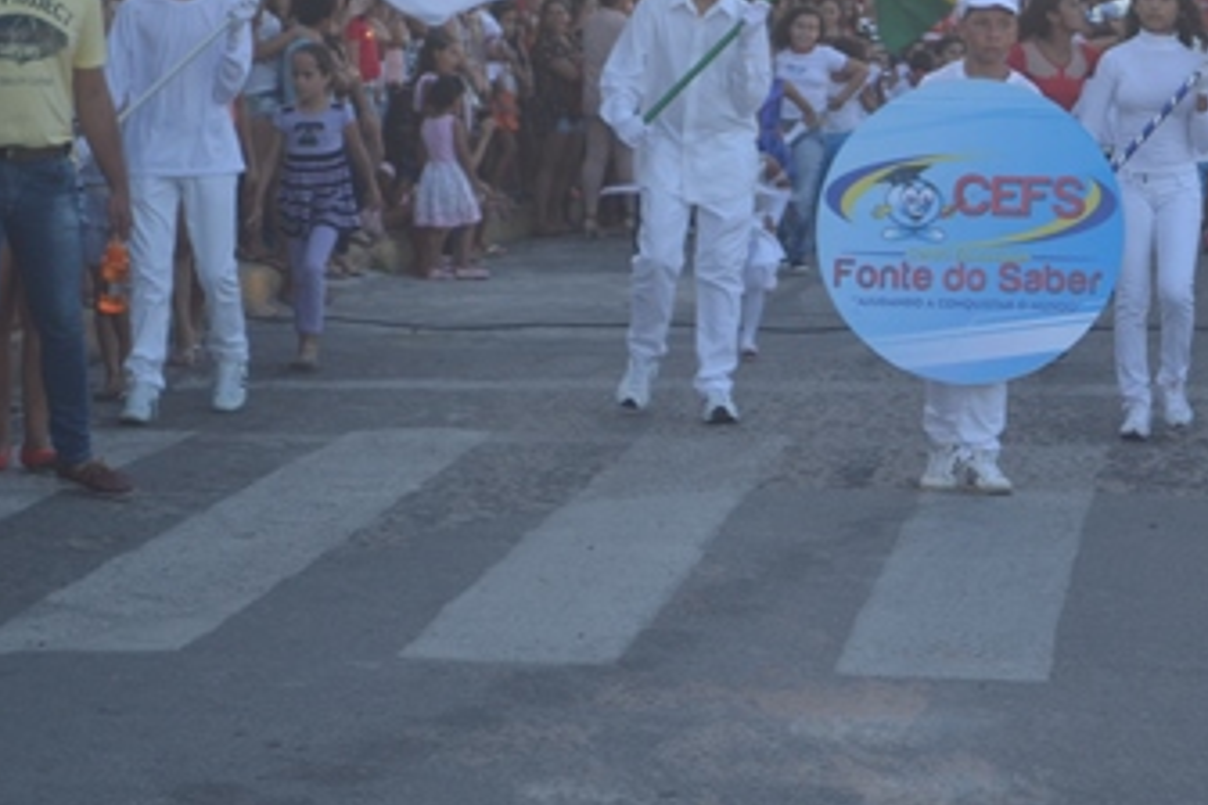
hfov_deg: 13.0
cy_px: 153
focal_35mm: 157
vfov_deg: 8.7
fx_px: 5266
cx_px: 971
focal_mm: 55
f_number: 5.6
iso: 250
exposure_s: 1/125
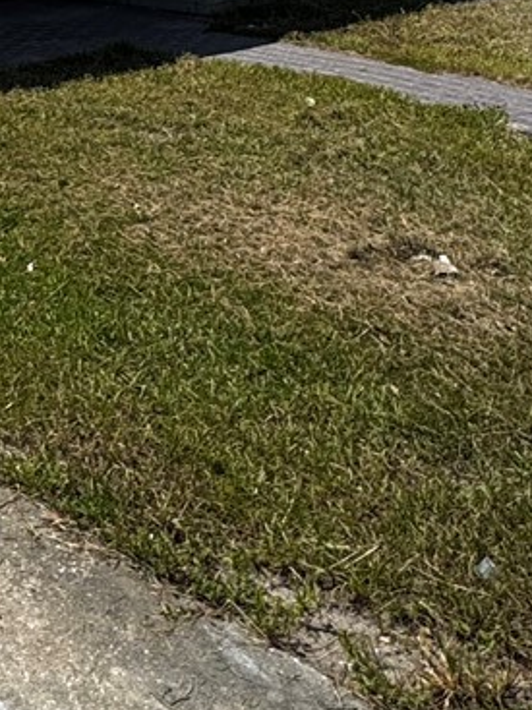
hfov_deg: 21.2
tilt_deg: +7.1
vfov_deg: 25.1
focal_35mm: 61
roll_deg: +2.6
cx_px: -203
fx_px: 1251
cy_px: -319
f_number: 2.2
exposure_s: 1/2208
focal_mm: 2.22
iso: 50
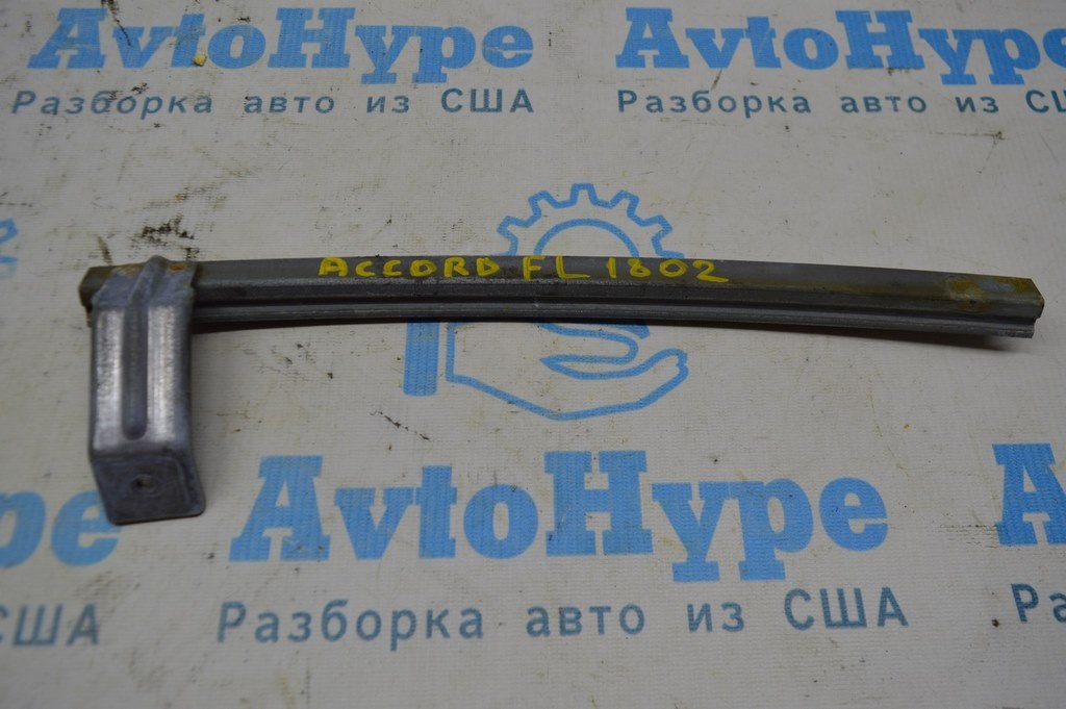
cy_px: 354
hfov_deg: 67.4
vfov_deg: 47.9
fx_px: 799
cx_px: 533
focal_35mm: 27
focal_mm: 18
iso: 400
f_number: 5
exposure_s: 1/100
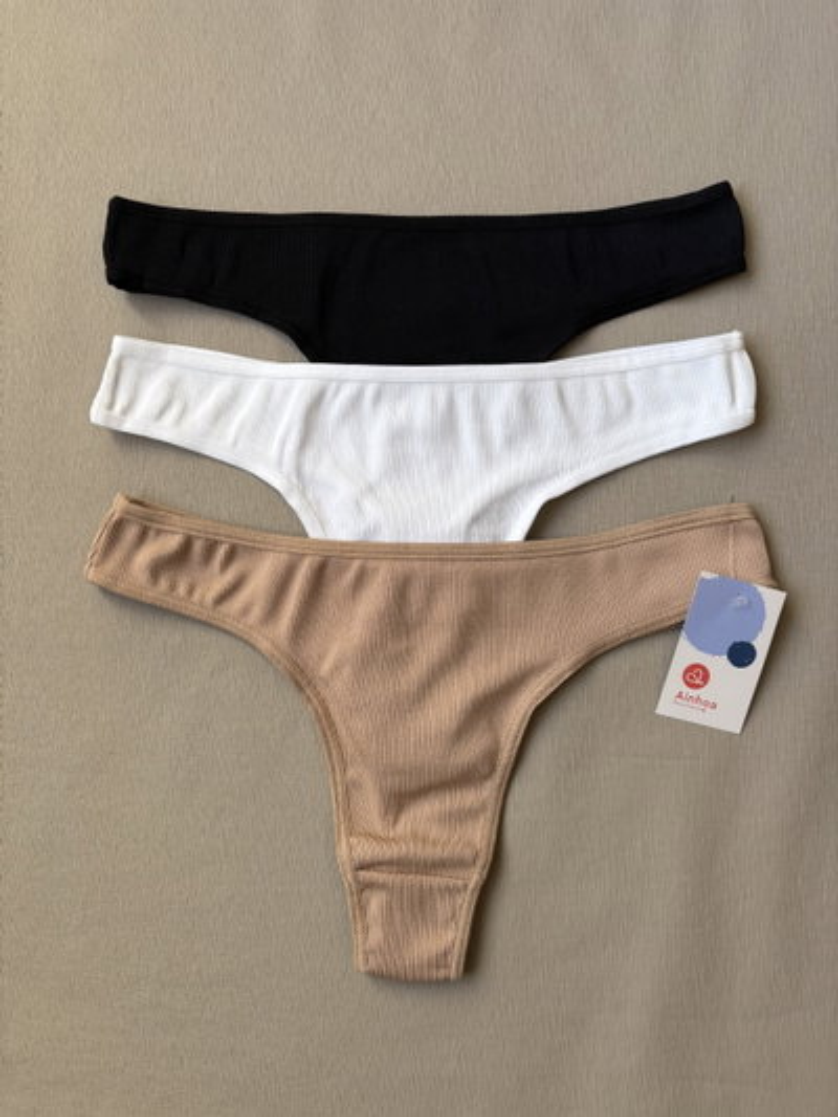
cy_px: 558
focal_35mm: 26
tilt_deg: -84.7
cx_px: 419
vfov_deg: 67.3
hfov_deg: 53.1
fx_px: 839
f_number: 1.6
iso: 32
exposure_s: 1/125
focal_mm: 5.96
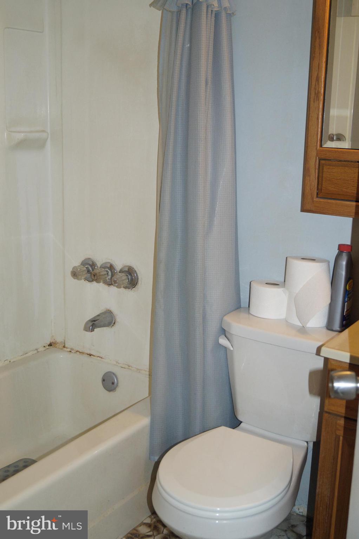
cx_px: 180
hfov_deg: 31.9
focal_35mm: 42
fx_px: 629
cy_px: 270
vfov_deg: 46.4
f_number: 4.5
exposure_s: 1/100
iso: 800
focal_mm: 28
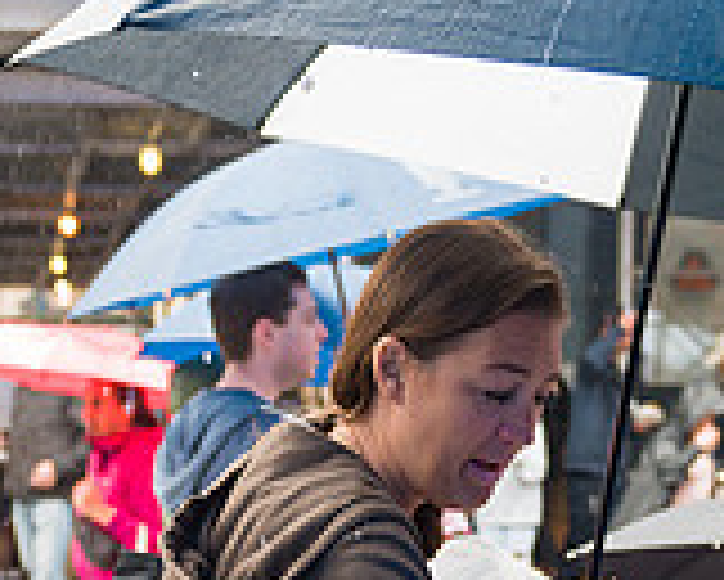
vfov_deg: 16.2
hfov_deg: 21.0
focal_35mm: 91
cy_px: 710
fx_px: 1951
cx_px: 292
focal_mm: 27
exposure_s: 1/320
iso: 400
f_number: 3.2
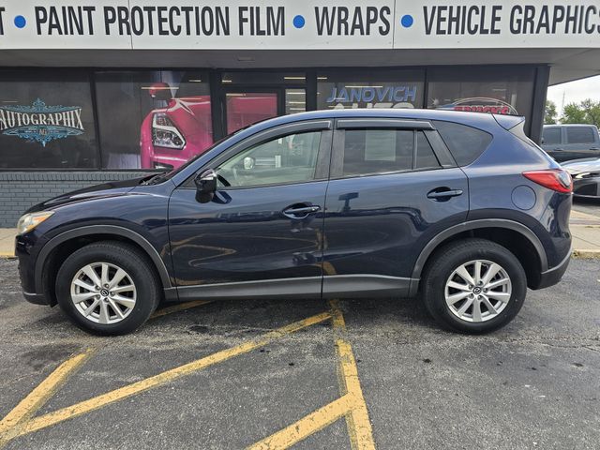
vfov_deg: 58.9
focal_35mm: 23
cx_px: 300
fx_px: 399
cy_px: 225
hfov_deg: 73.9
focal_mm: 6.3
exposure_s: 1/180
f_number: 1.7
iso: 32
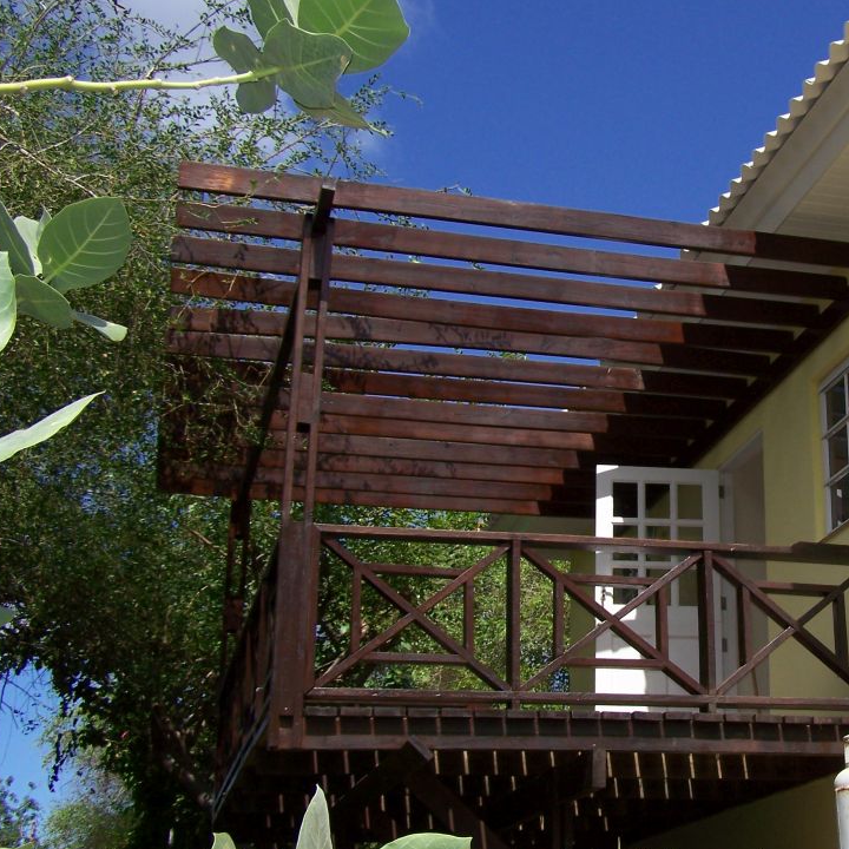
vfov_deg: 30.5
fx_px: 1554
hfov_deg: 29.8
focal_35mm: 56
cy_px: 454
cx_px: 690
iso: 64
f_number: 4
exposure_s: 1/640
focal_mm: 6.3
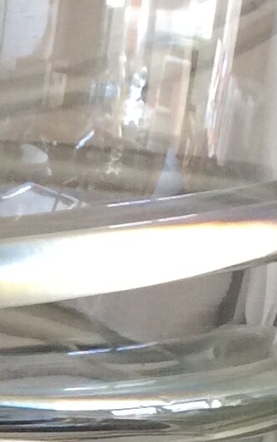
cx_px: -270
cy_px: 244
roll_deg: -0.9
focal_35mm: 164
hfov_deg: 7.7
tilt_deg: -1.3
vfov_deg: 12.8
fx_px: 1978
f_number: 2.4
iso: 80
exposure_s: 1/25
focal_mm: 3.3
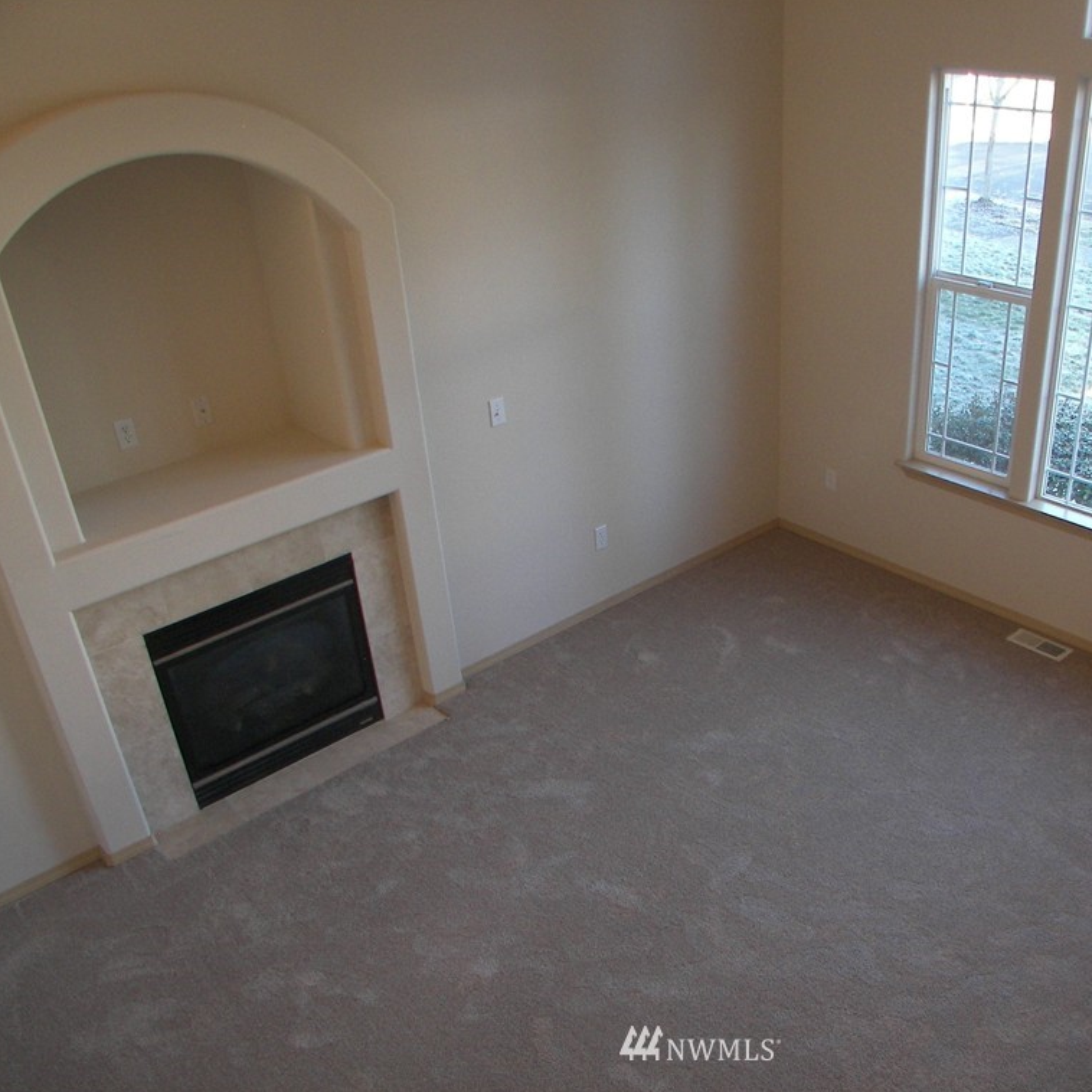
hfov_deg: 38.8
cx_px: 700
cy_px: 545
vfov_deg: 39.2
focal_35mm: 43
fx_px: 1535
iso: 100
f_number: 2.8
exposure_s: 1/30
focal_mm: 6
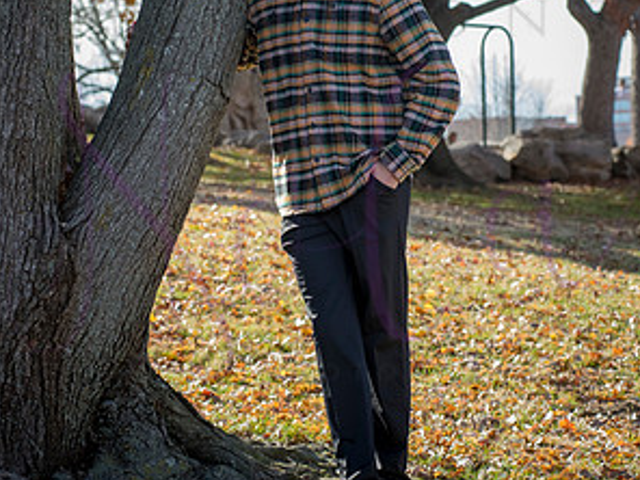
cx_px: 322
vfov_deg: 12.6
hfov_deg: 16.8
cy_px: 95
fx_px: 2163
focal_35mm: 117
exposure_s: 1/400
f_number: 5.6
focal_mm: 80
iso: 400
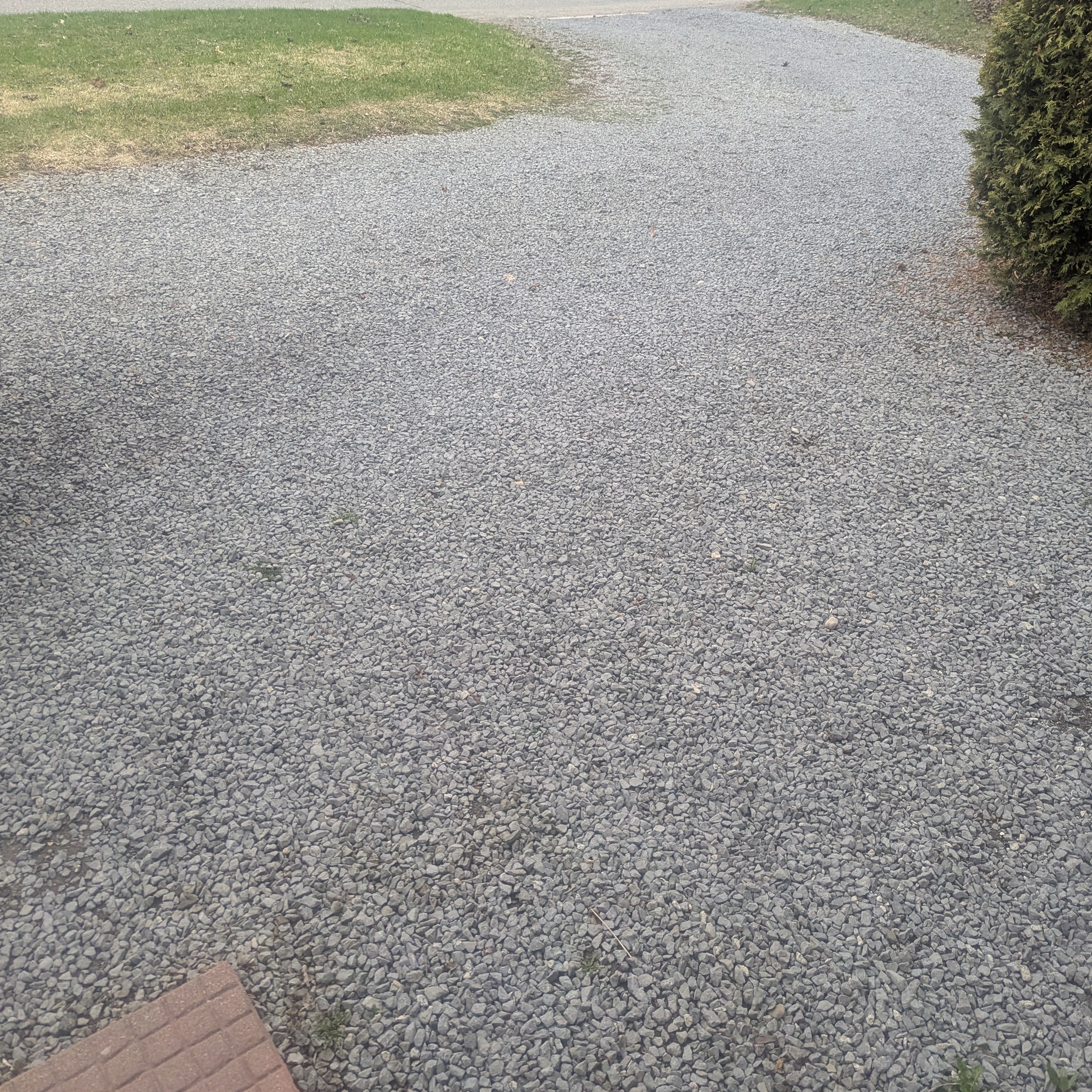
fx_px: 1035
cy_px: 450
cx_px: 552
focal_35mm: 29
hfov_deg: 55.6
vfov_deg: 55.3
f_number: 1.85
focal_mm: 6.81
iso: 638
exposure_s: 1/432
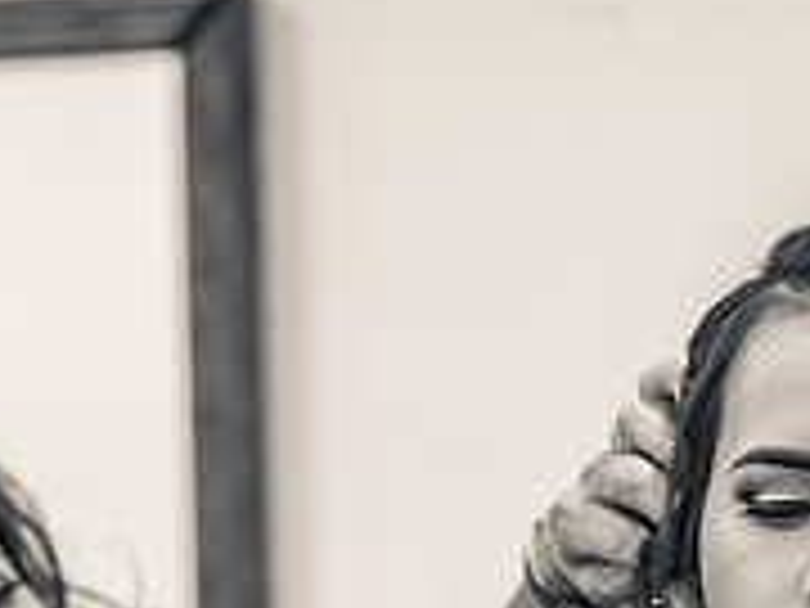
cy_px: 840
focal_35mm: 263
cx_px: 324
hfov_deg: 7.5
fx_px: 6154
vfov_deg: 5.6
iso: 2000
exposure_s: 1/320
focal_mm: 85
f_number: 2.2
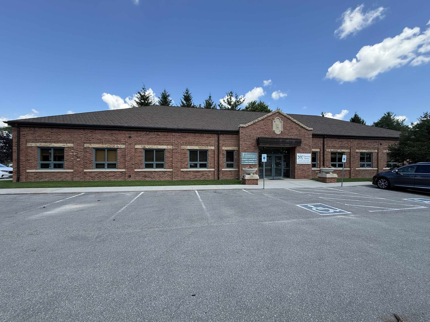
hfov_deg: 98.1
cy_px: 162
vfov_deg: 81.7
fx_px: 186
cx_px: 227
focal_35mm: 15
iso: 64
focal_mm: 2.22
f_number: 2.2
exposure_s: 1/901
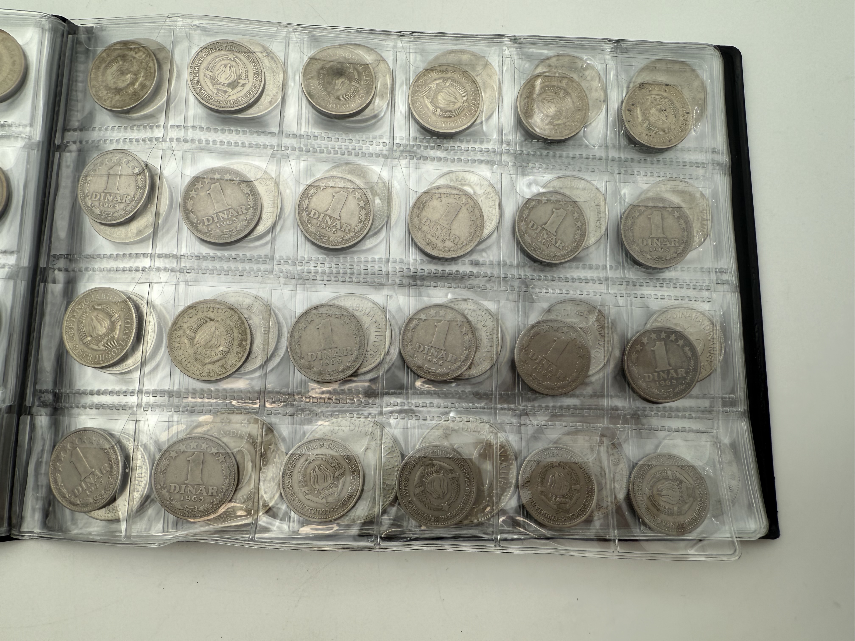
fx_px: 593
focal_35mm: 24
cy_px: 320
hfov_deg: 71.6
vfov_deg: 56.8
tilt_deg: -80.7
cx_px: 428
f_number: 2.2
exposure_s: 1/256
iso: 40
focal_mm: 2.22
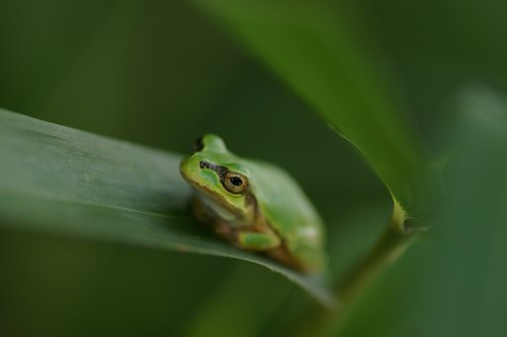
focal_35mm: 135
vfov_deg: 10.1
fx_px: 1899
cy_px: 168
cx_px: 254
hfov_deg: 15.2
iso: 200
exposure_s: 1/160
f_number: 2.8
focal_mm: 90
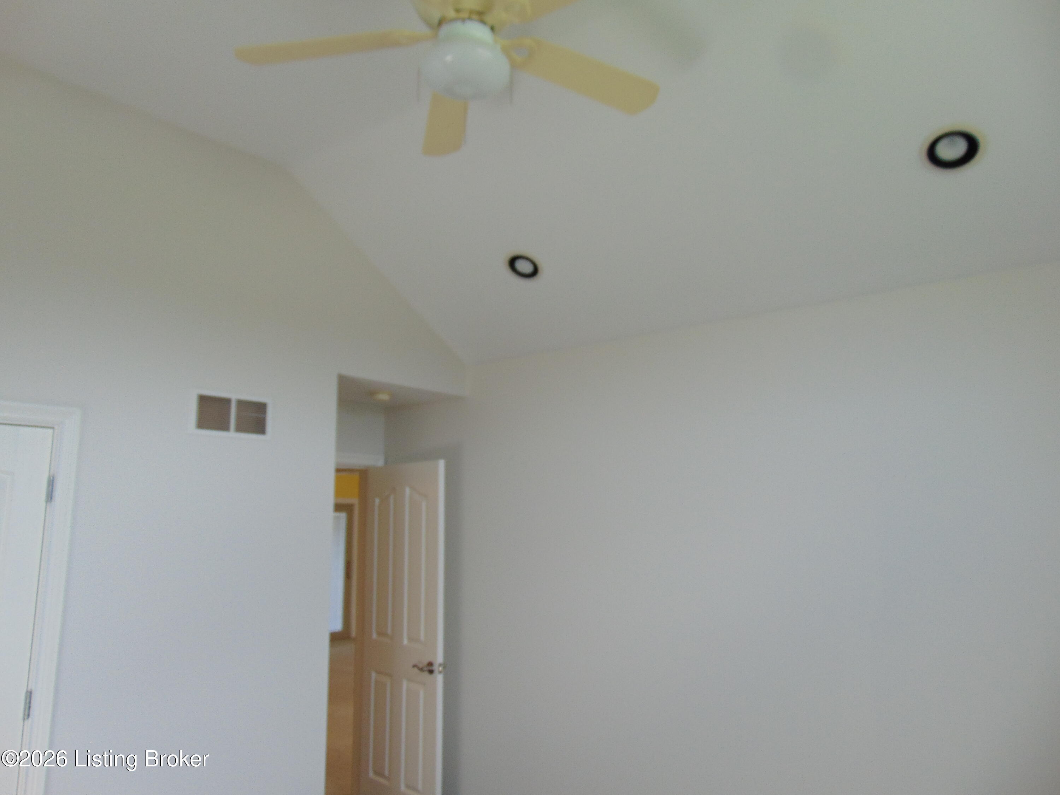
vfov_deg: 54.9
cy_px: 398
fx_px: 766
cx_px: 530
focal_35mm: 25
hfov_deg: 69.4
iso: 80
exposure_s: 1/80
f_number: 3
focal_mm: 4.5
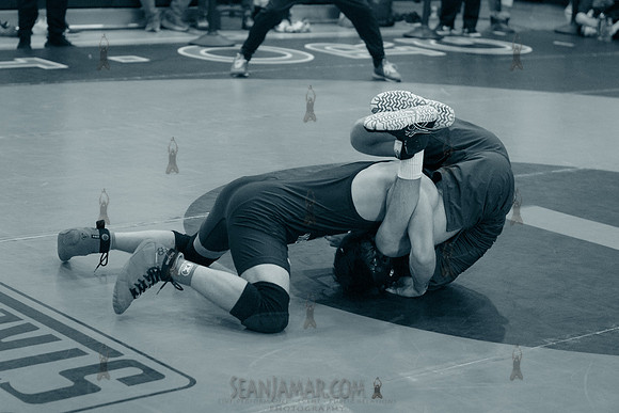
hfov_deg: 23.6
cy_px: 196
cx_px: 276
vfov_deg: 15.9
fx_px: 1483
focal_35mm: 86
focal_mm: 70
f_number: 3.2
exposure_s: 1/640
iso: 8000
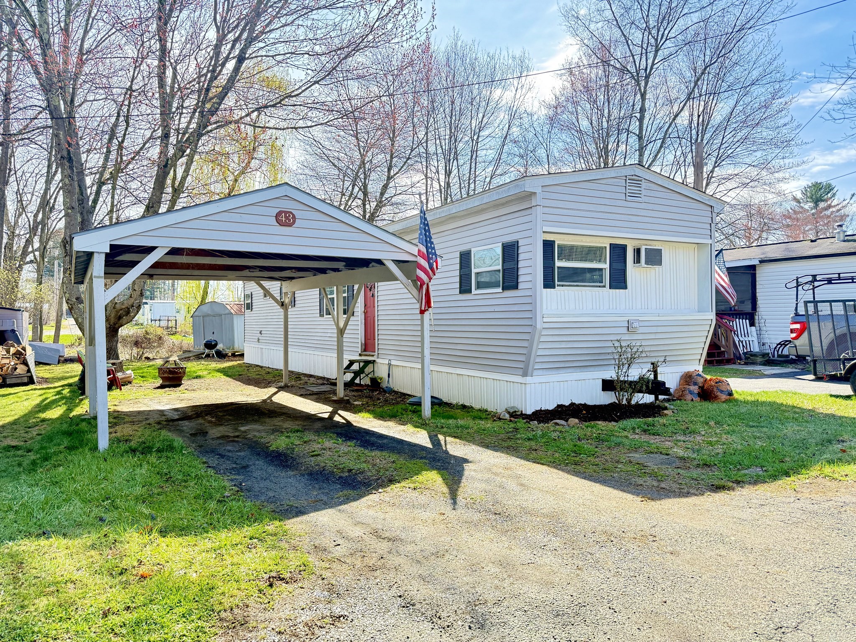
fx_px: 593
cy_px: 321
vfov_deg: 56.8
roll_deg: +0.3
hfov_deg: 71.6
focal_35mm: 24
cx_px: 428
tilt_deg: -0.1
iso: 100
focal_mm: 6.76
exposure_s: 1/805
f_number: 1.78
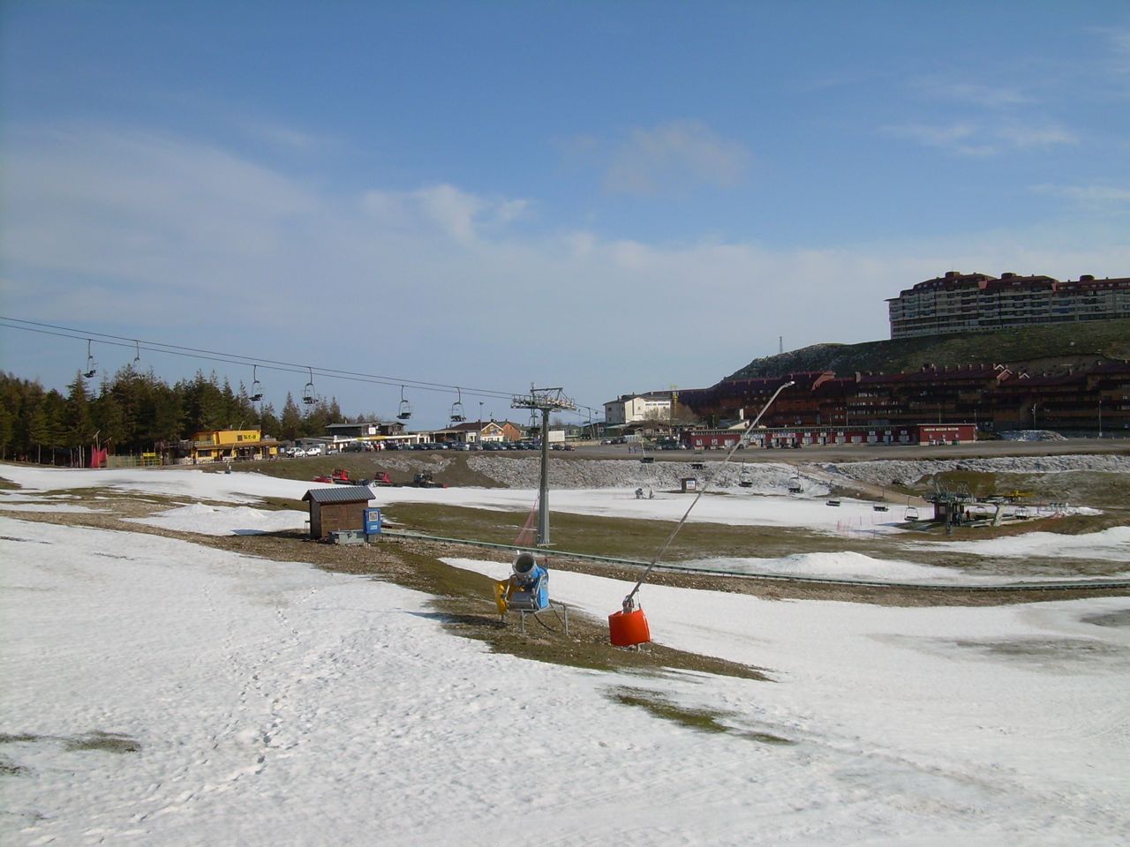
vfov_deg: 37.7
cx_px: 565
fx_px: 1240
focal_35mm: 38
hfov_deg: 49.0
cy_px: 424
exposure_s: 1/771
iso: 50
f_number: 4.6
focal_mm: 6.3
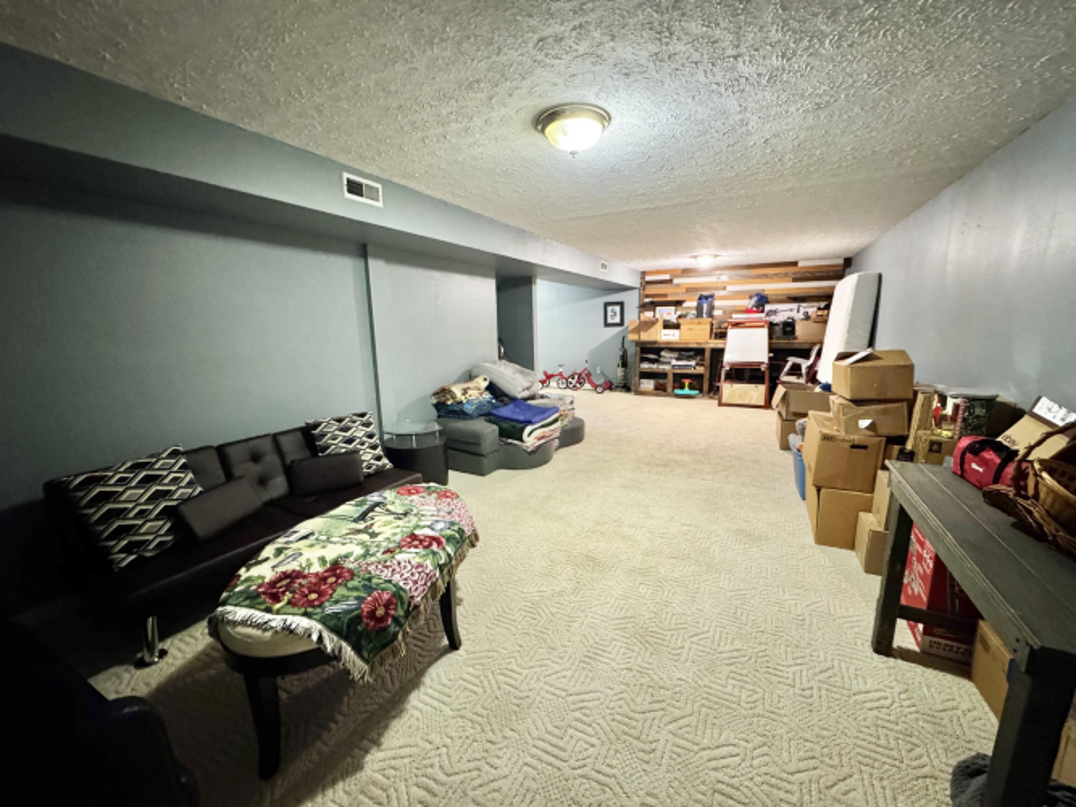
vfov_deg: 85.7
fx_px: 435
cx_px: 538
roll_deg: +0.7
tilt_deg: -10.6
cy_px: 404
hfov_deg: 102.1
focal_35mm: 14
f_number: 2.2
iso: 1000
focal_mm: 2.22
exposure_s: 1/40
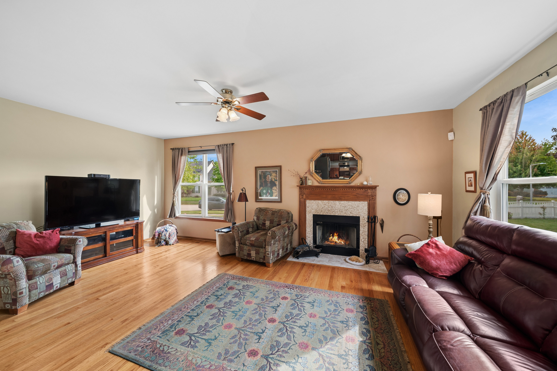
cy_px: 186
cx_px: 278
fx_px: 201
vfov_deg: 85.4
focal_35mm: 13
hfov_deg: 108.4
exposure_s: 1/30
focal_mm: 13
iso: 400
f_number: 8
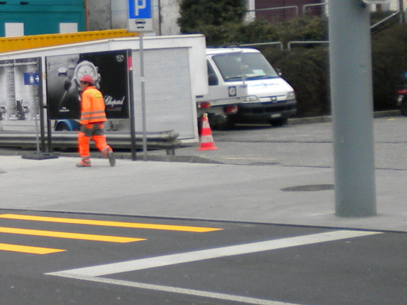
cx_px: -188
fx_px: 1387
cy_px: 110
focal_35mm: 118
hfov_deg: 15.5
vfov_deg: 12.5
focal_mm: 6.3
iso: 109
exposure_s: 1/508
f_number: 3.1
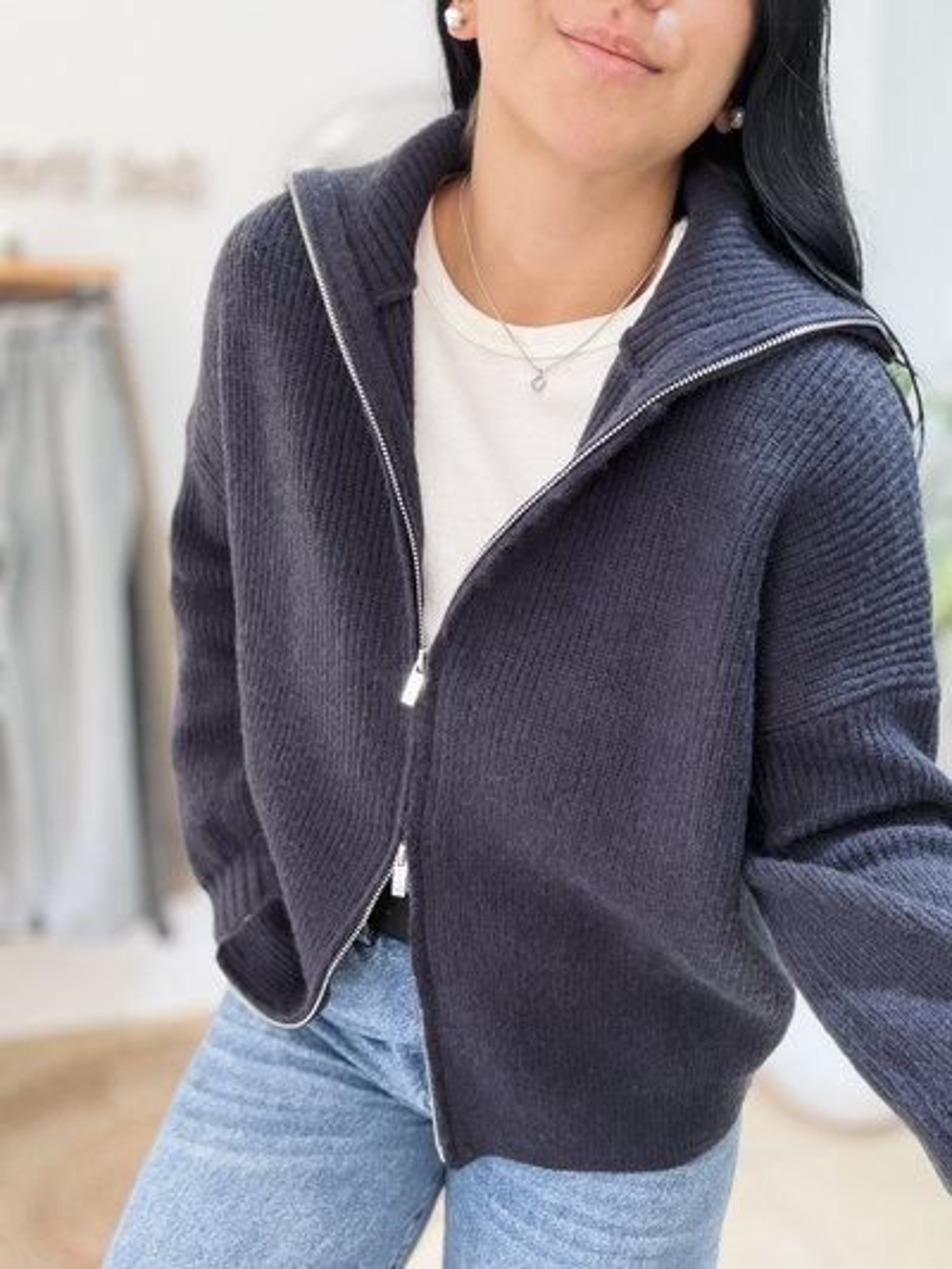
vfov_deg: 60.0
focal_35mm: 30
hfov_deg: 46.8
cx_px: 476
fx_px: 1100
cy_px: 634
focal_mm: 2.71
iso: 100
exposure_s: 1/60
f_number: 1.9
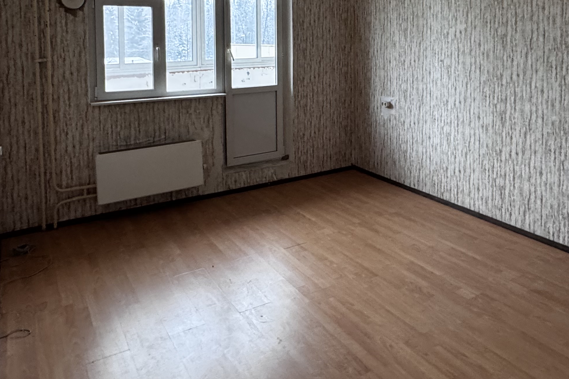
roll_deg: +0.6
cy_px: 55
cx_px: 305
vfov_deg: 41.0
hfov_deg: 61.9
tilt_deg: -1.4
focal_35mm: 30
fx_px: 474
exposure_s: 1/60
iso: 320
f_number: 2.2
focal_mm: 2.22
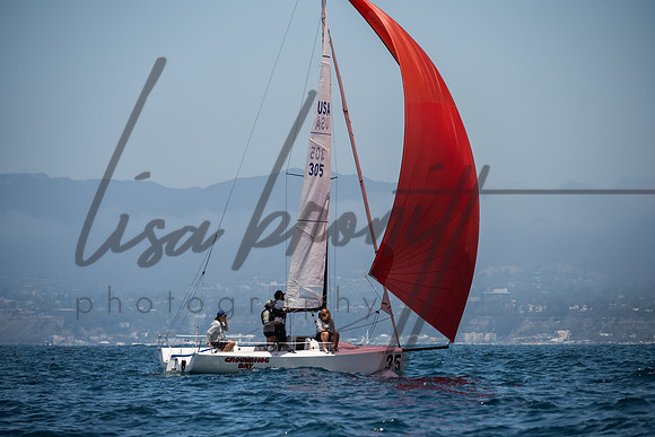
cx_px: 328
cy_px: 218
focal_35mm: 215
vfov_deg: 6.4
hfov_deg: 9.6
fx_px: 3918
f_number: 6.3
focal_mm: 200
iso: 400
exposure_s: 1/1000
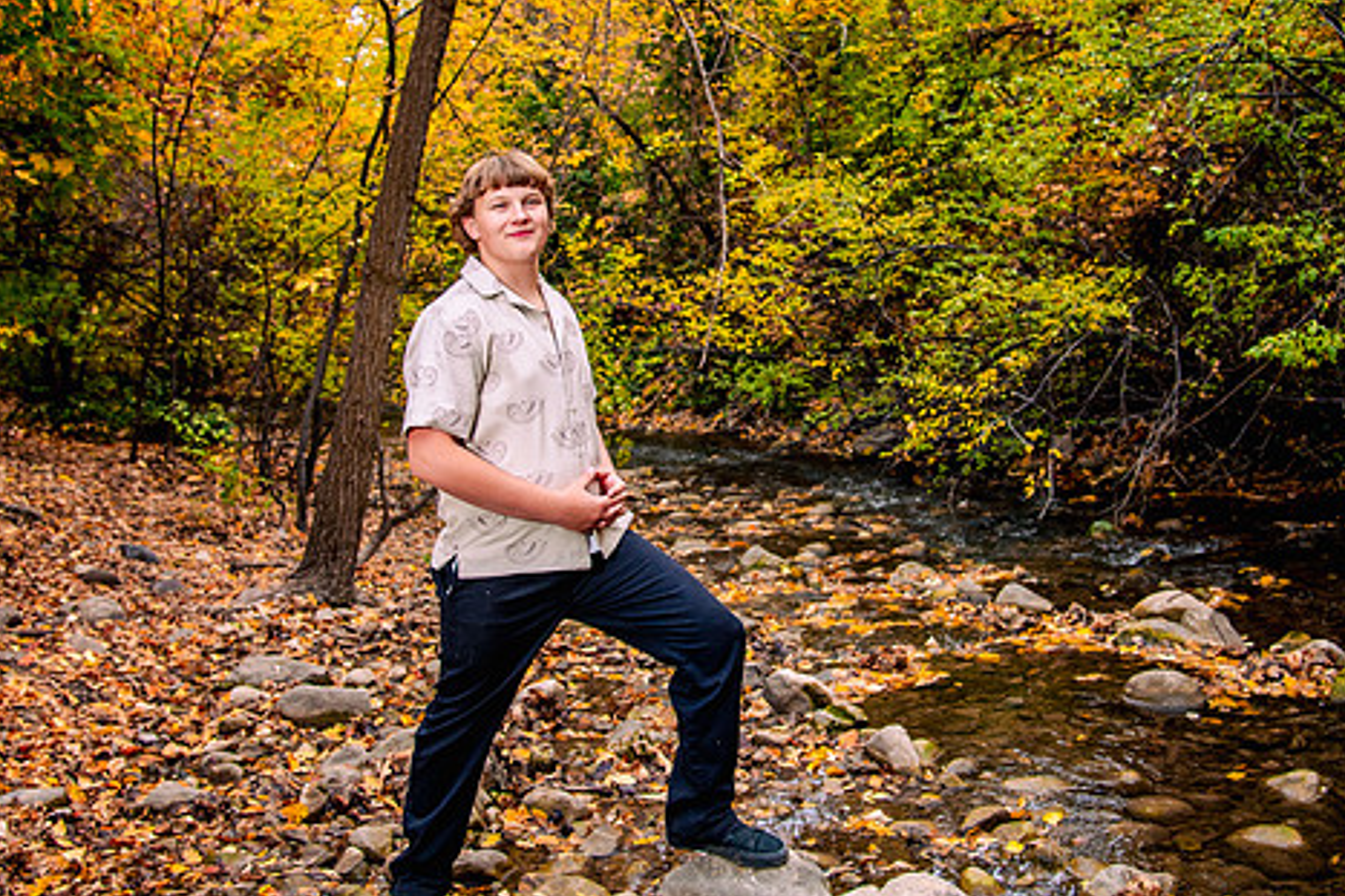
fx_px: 1382
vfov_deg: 35.8
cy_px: 375
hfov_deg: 51.9
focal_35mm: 37
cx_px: 708
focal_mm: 24
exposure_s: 1/100
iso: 1000
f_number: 4
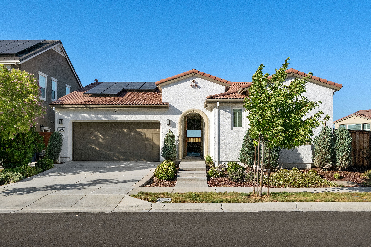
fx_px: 319
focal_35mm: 31
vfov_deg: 42.3
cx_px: 186
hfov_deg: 60.3
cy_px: 124
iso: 400
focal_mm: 21
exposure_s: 1/2500
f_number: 4
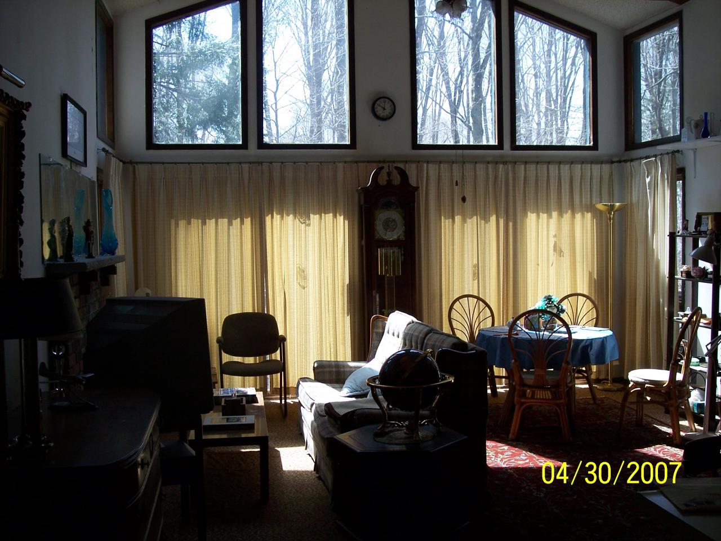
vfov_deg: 36.8
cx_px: 360
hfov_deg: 47.9
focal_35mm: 39
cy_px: 270
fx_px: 812
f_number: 3.4
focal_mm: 8
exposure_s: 1/180
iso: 100
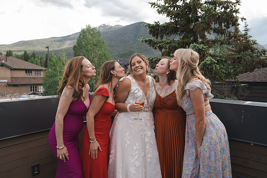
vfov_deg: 52.2
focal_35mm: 25
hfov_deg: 72.5
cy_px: 89
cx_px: 134
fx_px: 182
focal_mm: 24.5
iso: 250
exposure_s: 1/500
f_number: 4
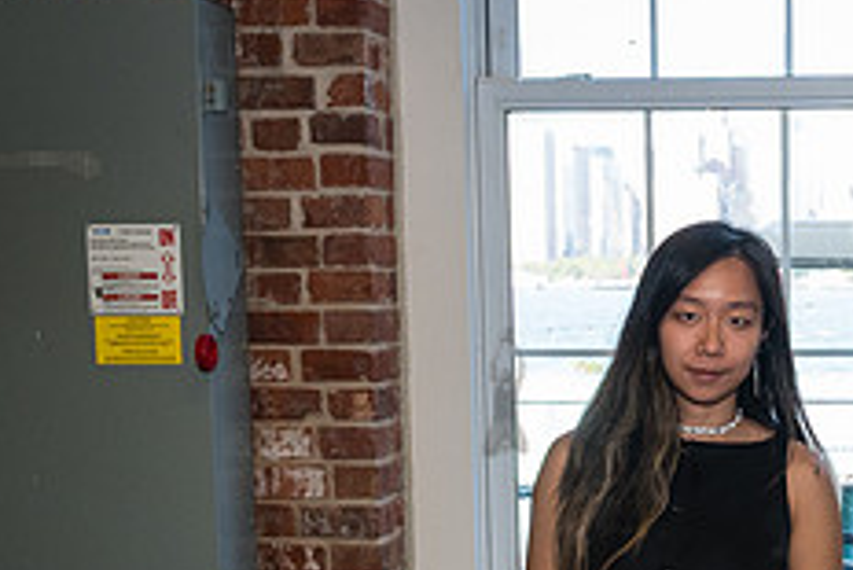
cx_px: 851
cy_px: 503
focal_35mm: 73
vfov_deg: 18.4
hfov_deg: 26.2
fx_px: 1731
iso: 1250
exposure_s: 1/640
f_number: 4.5
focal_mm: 24
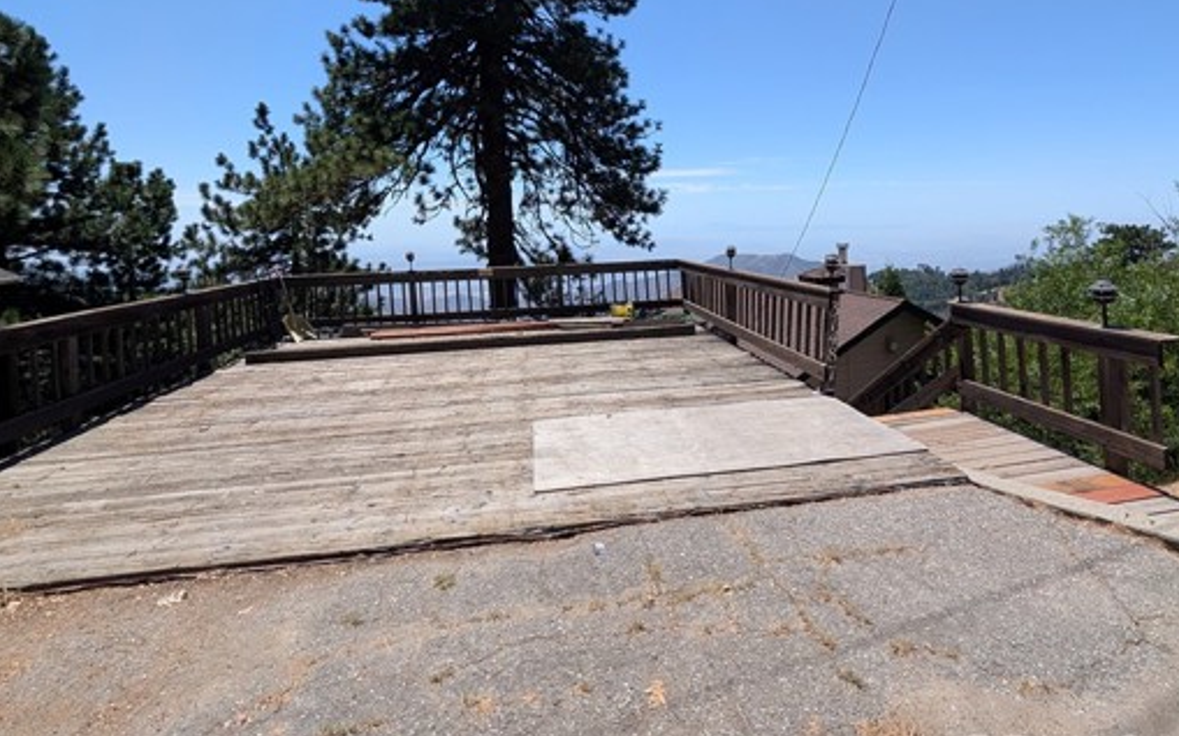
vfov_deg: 68.8
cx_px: 625
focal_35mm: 16
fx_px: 514
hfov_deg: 97.7
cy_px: 233
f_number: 1.7
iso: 53
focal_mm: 2.02
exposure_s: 1/2786
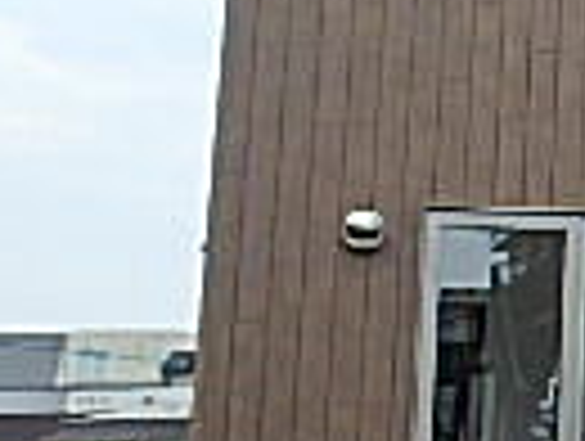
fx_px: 1744
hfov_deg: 14.0
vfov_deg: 14.4
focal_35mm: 103
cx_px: 1354
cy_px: 108
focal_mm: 3.7
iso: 125
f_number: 3.5
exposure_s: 1/800
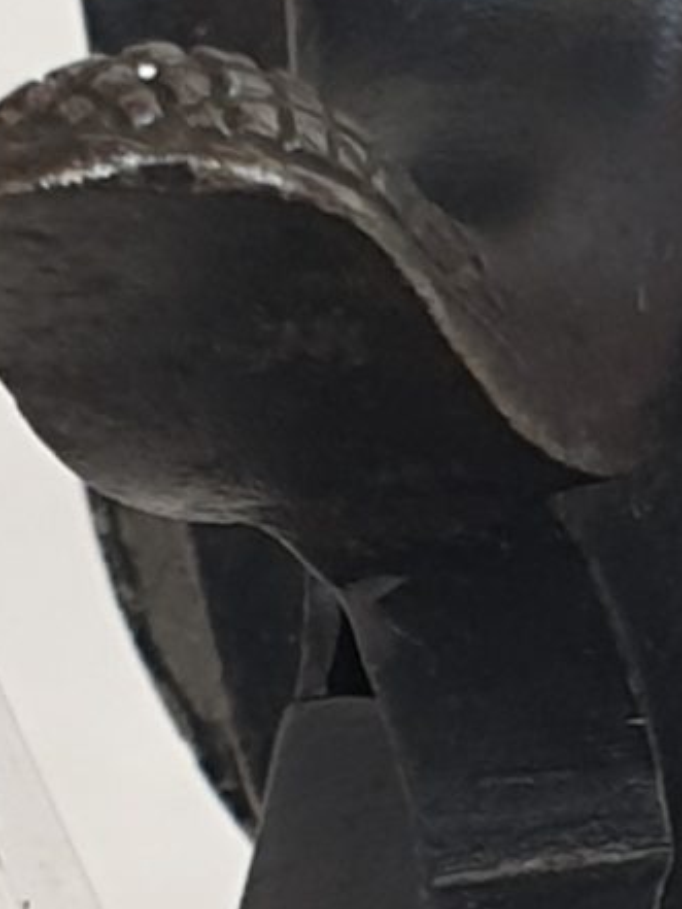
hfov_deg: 9.7
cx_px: 863
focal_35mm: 151
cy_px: 958
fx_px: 3965
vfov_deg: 12.9
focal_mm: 4.3
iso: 80
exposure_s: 1/50
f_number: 2.4
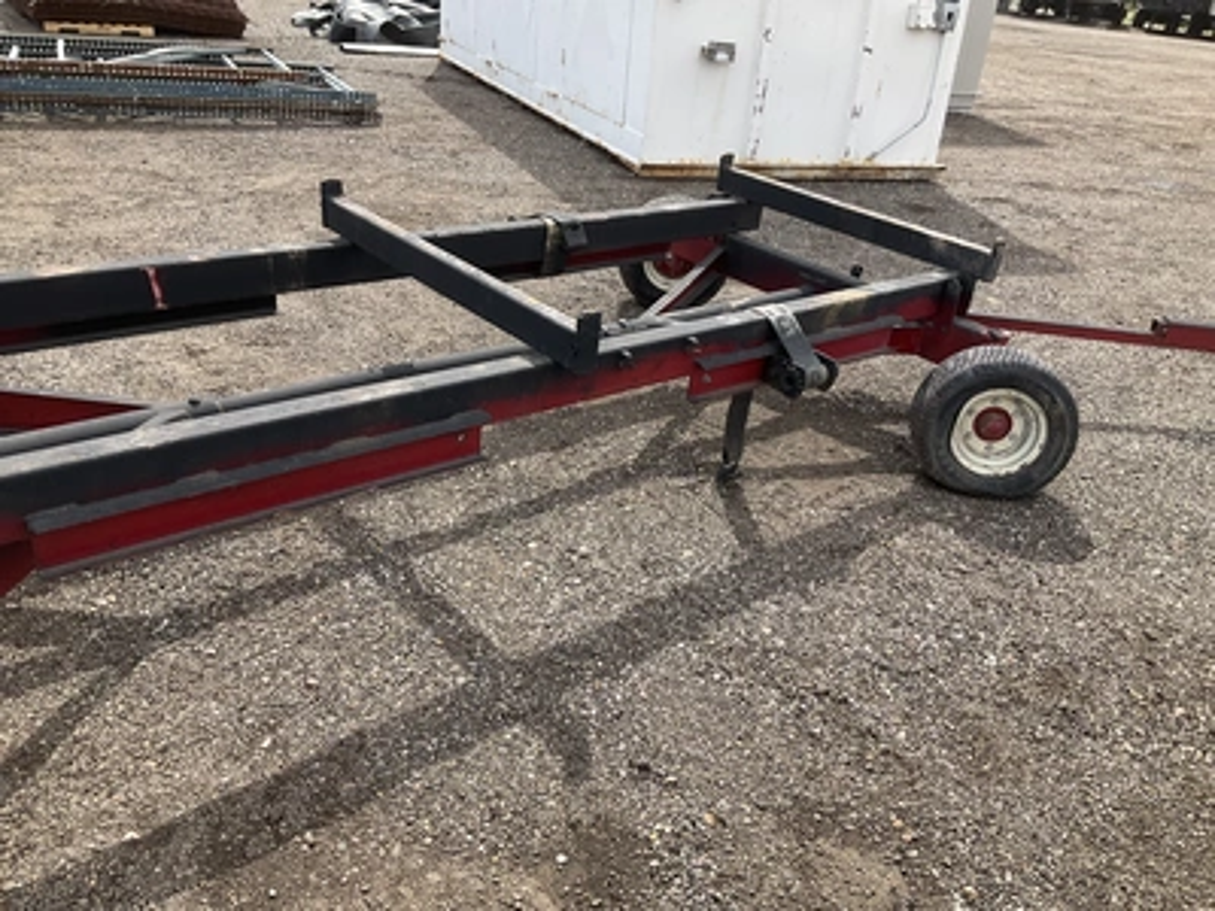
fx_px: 1018
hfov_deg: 61.7
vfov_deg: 48.2
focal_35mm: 29
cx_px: 608
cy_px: 456
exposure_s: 1/883
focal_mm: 3
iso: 25
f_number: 1.8
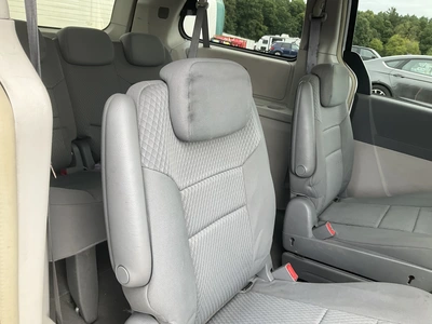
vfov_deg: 48.2
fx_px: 362
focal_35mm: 29
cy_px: 162
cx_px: 216
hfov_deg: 61.7
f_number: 1.8
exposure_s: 1/122
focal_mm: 3
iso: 25
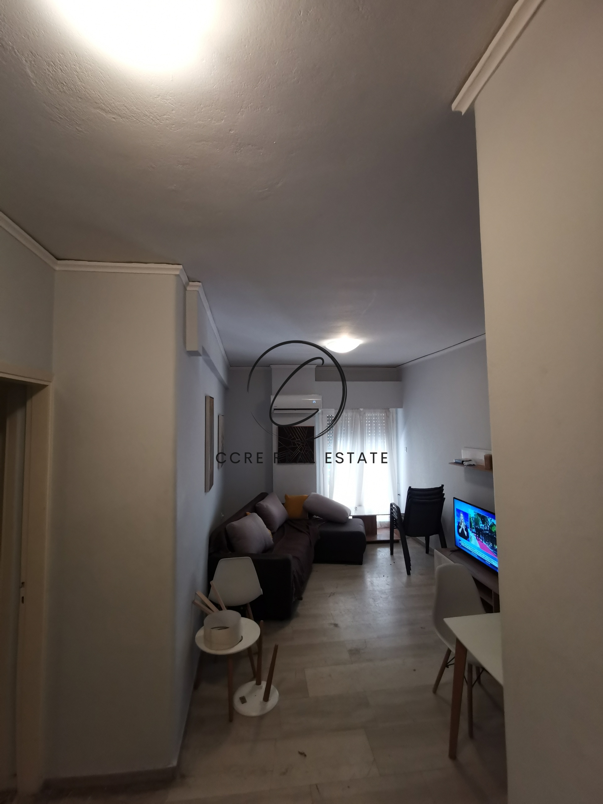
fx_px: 372
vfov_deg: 94.5
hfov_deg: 78.1
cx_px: 302
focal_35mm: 16
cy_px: 402
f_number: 2.2
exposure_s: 1/50
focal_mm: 2.35
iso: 320
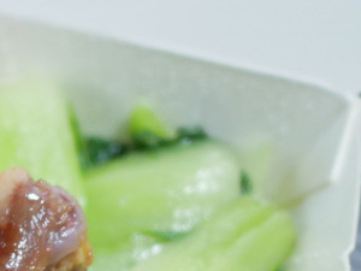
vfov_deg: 13.6
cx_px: -225
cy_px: 442
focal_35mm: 100
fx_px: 1043
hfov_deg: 17.2
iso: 640
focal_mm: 15
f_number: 1.7
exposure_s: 1/60
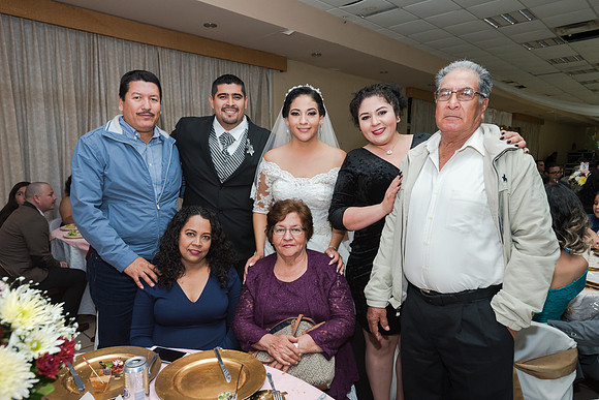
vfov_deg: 51.3
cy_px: 200
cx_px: 300
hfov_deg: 71.5
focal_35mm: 25
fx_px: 416
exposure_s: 1/100
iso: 1600
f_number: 4
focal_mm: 25
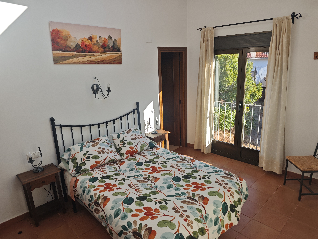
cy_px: 120
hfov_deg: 73.9
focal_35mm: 23
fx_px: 211
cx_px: 159
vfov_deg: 58.9
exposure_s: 1/799
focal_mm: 6.55
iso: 50
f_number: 1.6
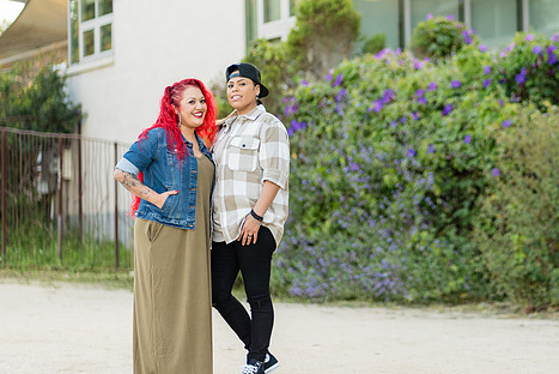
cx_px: 412
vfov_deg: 10.2
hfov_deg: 15.2
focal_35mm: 134
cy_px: 137
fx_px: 2082
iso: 250
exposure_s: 1/500
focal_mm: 85
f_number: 1.8
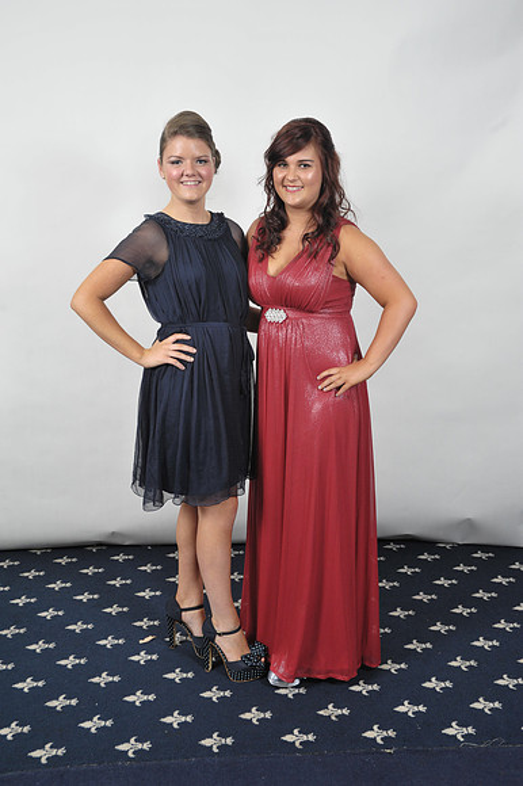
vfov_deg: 48.5
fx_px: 873
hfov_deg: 33.4
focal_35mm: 40
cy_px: 393
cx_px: 262
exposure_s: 1/160
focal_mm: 40
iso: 1000
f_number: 7.1
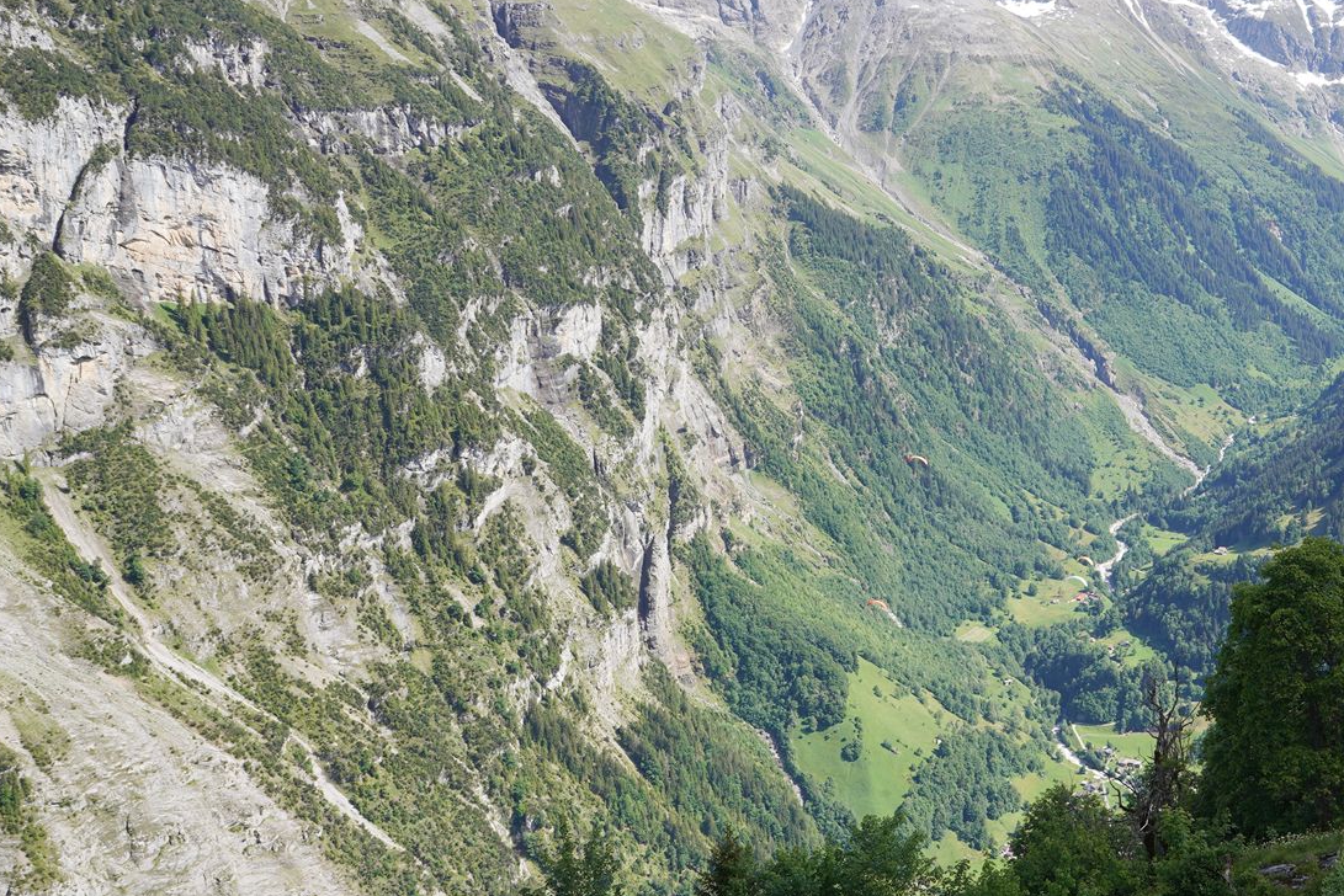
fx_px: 1643
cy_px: 401
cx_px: 1020
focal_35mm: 44
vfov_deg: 30.5
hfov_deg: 43.0
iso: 100
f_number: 10
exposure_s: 1/100
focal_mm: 24
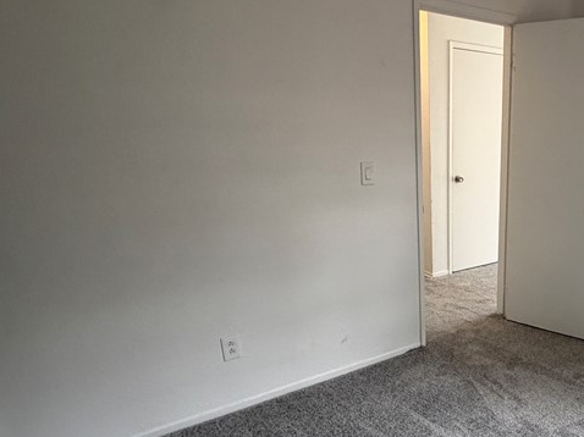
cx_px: 485
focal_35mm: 30
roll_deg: -0.5
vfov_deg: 46.3
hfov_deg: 54.9
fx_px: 506
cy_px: 275
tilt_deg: -17.7
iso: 320
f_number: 2.2
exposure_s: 1/102
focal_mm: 2.22
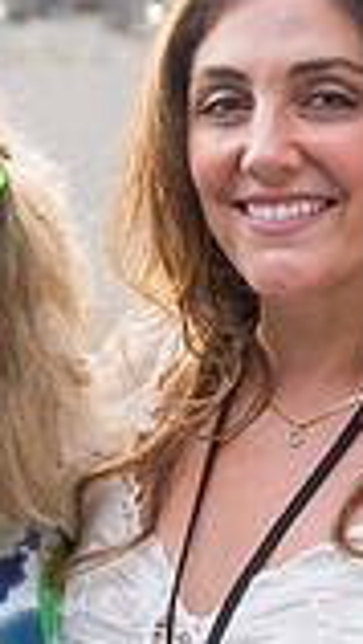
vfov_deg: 16.3
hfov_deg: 9.2
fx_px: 2239
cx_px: 49
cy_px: 420
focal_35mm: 131
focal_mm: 44
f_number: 5
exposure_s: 1/200
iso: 320
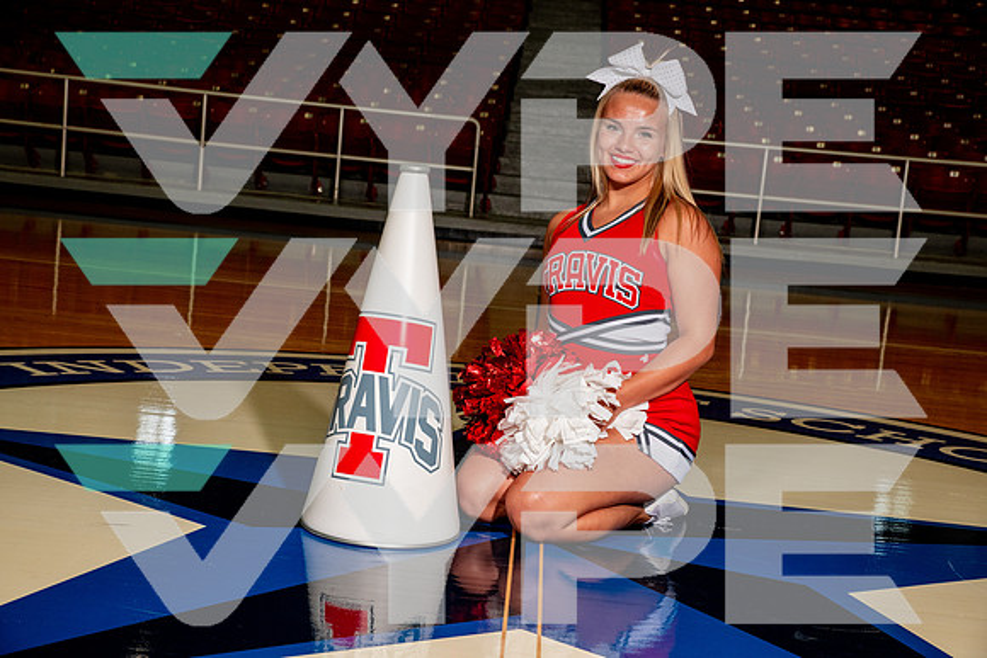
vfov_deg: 23.4
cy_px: 329
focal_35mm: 58
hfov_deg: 34.5
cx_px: 494
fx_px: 1590
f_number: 7.1
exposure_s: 1/320
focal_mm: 58
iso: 800
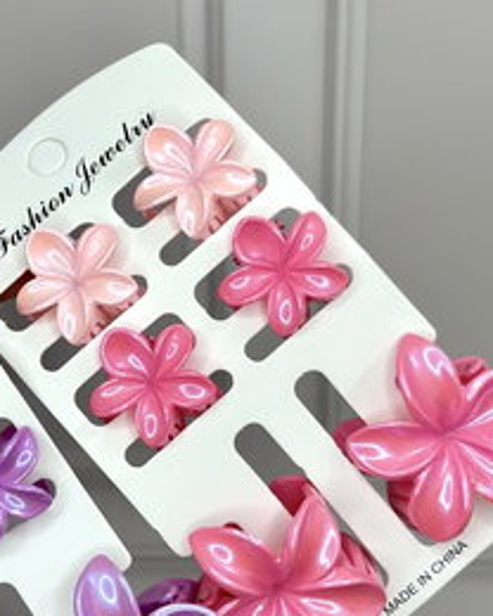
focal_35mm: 96
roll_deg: +1.3
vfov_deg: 19.9
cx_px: 107
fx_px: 1751
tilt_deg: -30.9
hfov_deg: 15.9
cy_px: 376
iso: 100
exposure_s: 1/454
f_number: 1.78
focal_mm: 6.86
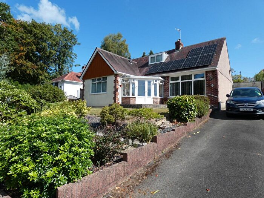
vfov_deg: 66.0
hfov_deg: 81.7
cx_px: 132
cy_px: 99
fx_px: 153
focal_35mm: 20
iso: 80
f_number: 3.2
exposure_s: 1/800
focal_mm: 3.6
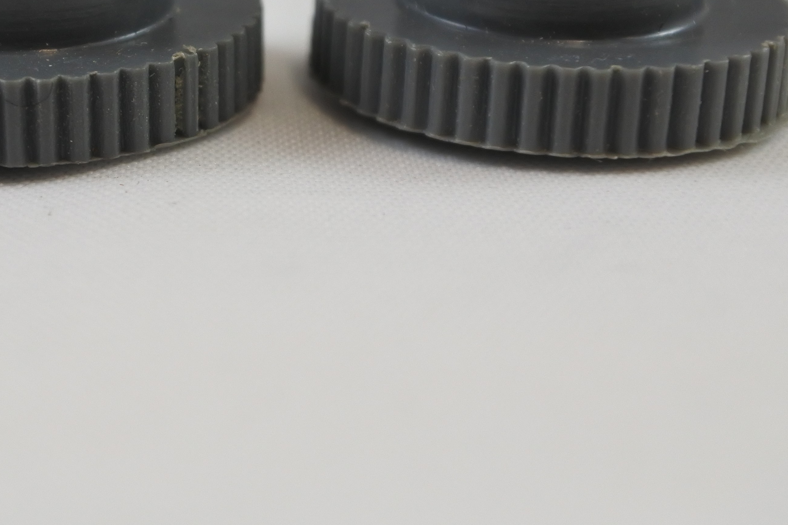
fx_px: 1838
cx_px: 174
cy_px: 118
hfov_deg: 23.9
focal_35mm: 84
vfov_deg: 16.2
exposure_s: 1/200
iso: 400
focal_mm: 14.7
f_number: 4.2
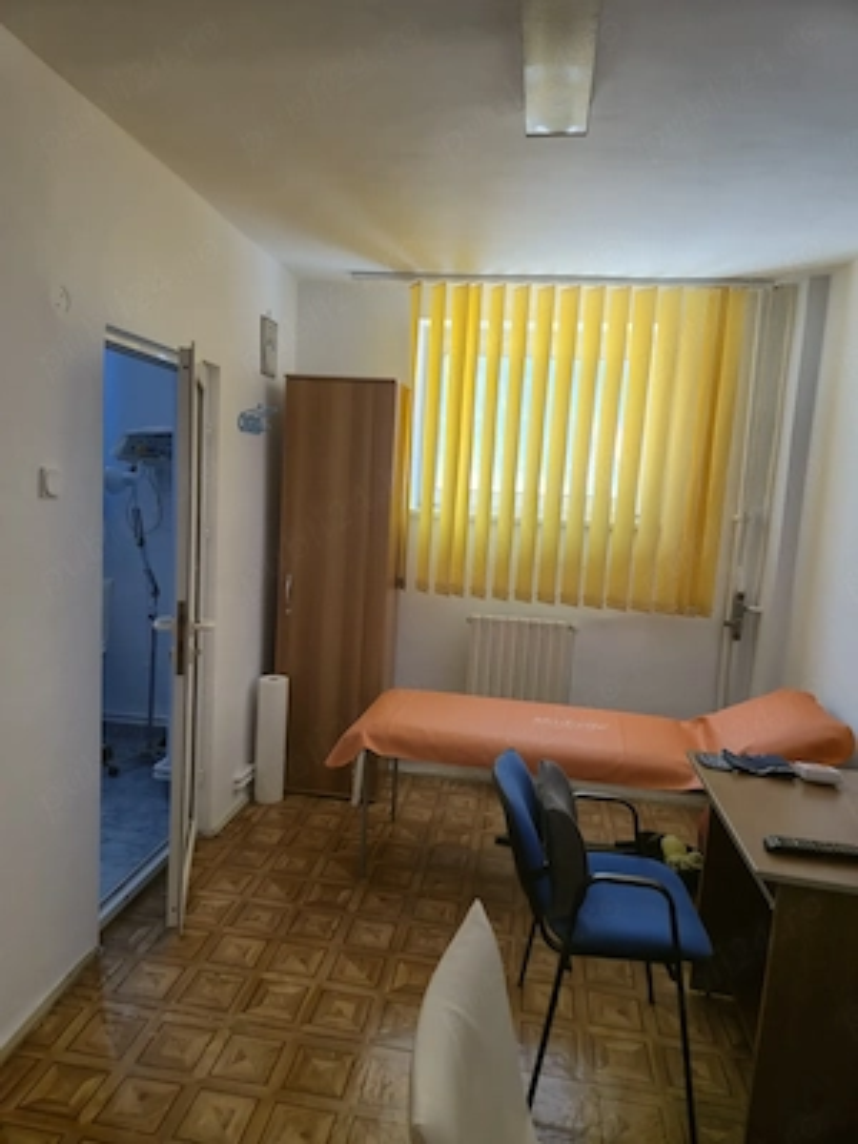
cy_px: 572
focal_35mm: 23
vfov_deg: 73.9
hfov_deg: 58.9
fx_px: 760
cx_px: 429
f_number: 1.8
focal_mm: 5.4
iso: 64
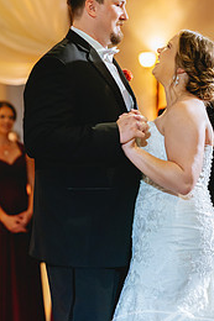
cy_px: 109
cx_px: 172
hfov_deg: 9.3
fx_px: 1312
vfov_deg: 14.0
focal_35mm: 147
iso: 2500
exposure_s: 1/160
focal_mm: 85
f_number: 2
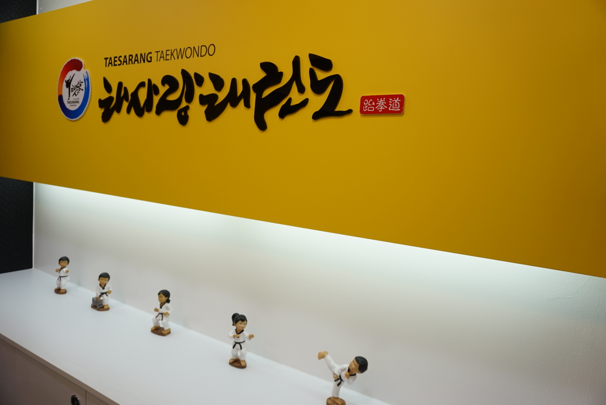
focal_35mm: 24
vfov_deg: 53.2
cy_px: 202
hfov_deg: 73.7
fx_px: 404
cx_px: 303
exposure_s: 1/60
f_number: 4
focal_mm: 16
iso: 125
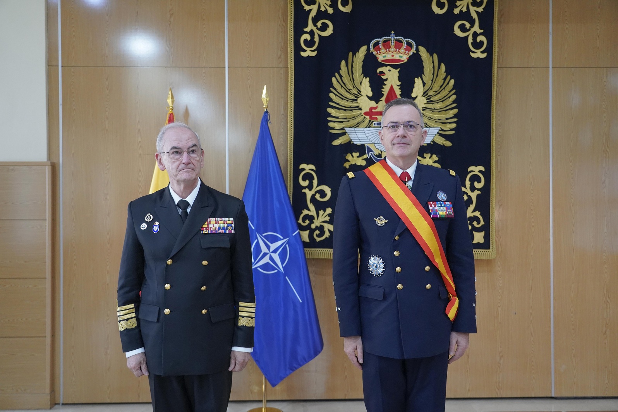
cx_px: 309
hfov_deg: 57.2
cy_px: 206
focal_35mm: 33
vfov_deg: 40.0
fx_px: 566
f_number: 4
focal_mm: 33
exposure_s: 1/160
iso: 5000
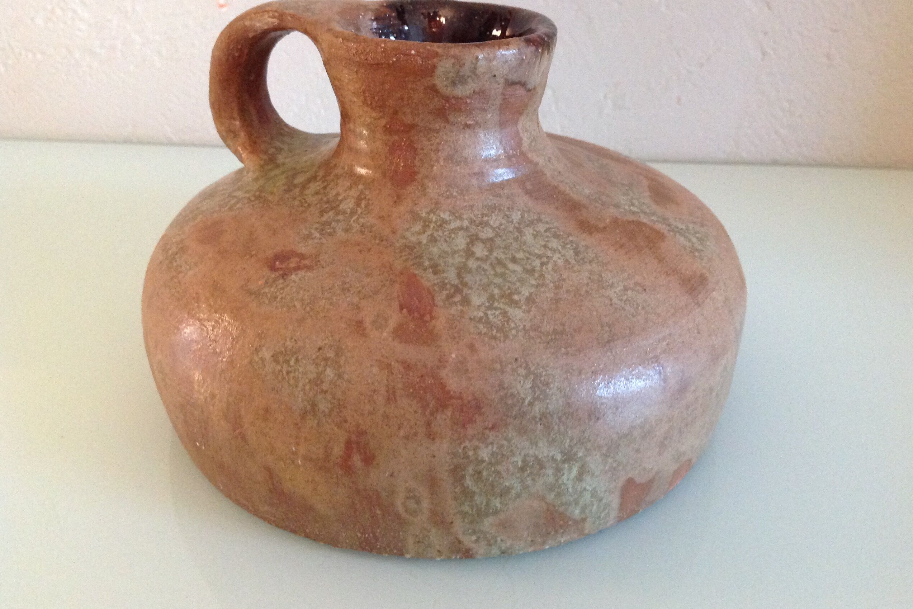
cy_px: 278
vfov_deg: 35.9
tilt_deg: -28.7
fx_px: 938
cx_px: 459
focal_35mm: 37
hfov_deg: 51.9
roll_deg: -0.6
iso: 400
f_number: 2.4
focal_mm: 4.28
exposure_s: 1/17
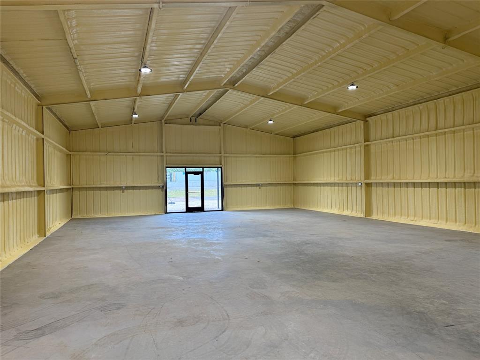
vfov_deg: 56.8
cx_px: 240
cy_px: 180
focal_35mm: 24
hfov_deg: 71.6
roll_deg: +0.4
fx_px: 333
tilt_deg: +0.3
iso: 100
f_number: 1.78
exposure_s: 1/356
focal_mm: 6.76
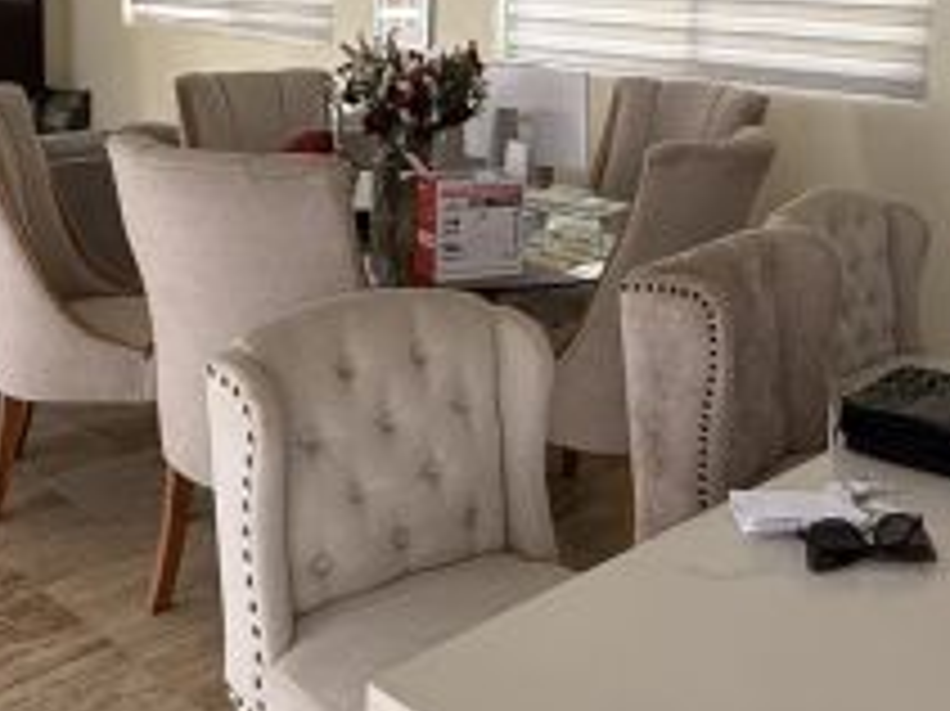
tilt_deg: -6.4
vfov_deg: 30.2
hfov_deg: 40.4
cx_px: 452
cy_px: 153
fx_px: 1289
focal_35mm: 47
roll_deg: -1.2
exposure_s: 1/99
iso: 125
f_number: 2.2
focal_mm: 2.22
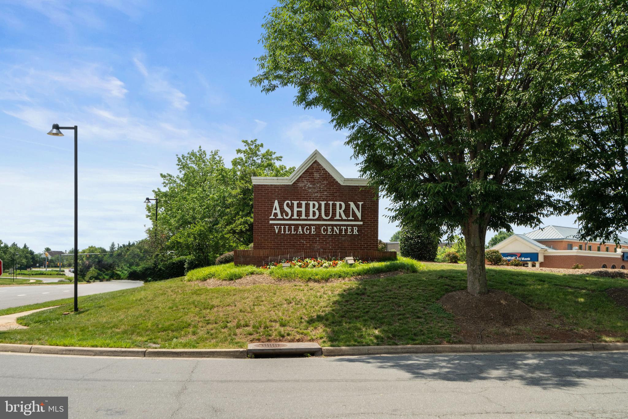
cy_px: 210
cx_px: 314
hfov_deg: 54.4
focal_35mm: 35
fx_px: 610
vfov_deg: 37.8
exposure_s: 1/500
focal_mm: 35
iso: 400
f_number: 9
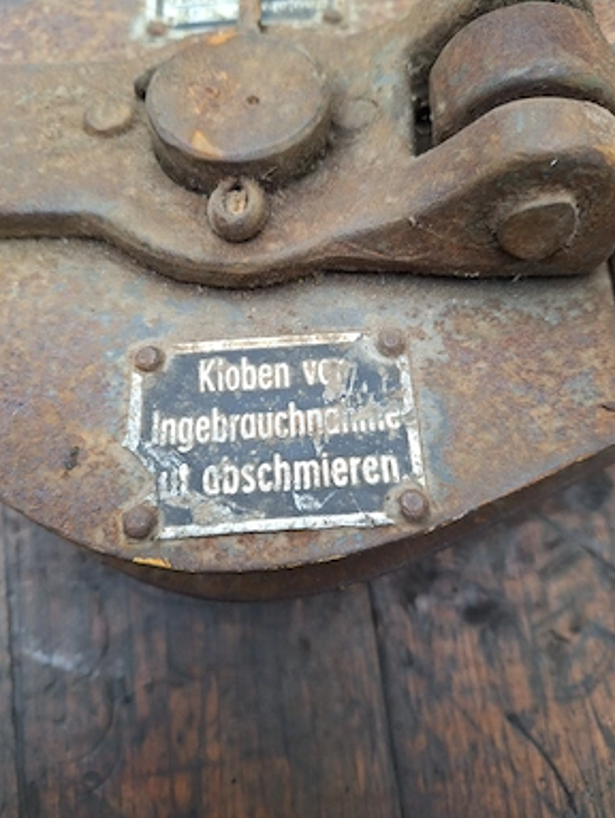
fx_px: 568
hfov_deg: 56.9
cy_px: 402
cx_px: 299
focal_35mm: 24
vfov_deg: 71.5
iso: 160
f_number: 1.8
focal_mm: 5.54
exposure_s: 1/50
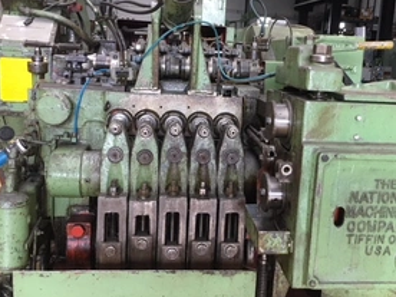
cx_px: 235
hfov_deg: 44.6
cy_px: 149
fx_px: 480
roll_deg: -3.1
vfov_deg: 34.3
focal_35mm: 42
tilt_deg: -11.4
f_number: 2.2
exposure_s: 1/33
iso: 64
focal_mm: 4.15
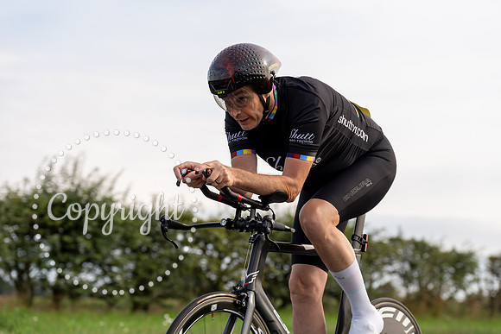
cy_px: 167
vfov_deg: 15.4
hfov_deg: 22.9
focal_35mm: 89
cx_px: 250
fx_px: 1239
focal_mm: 89
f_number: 4
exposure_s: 1/1000
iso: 160
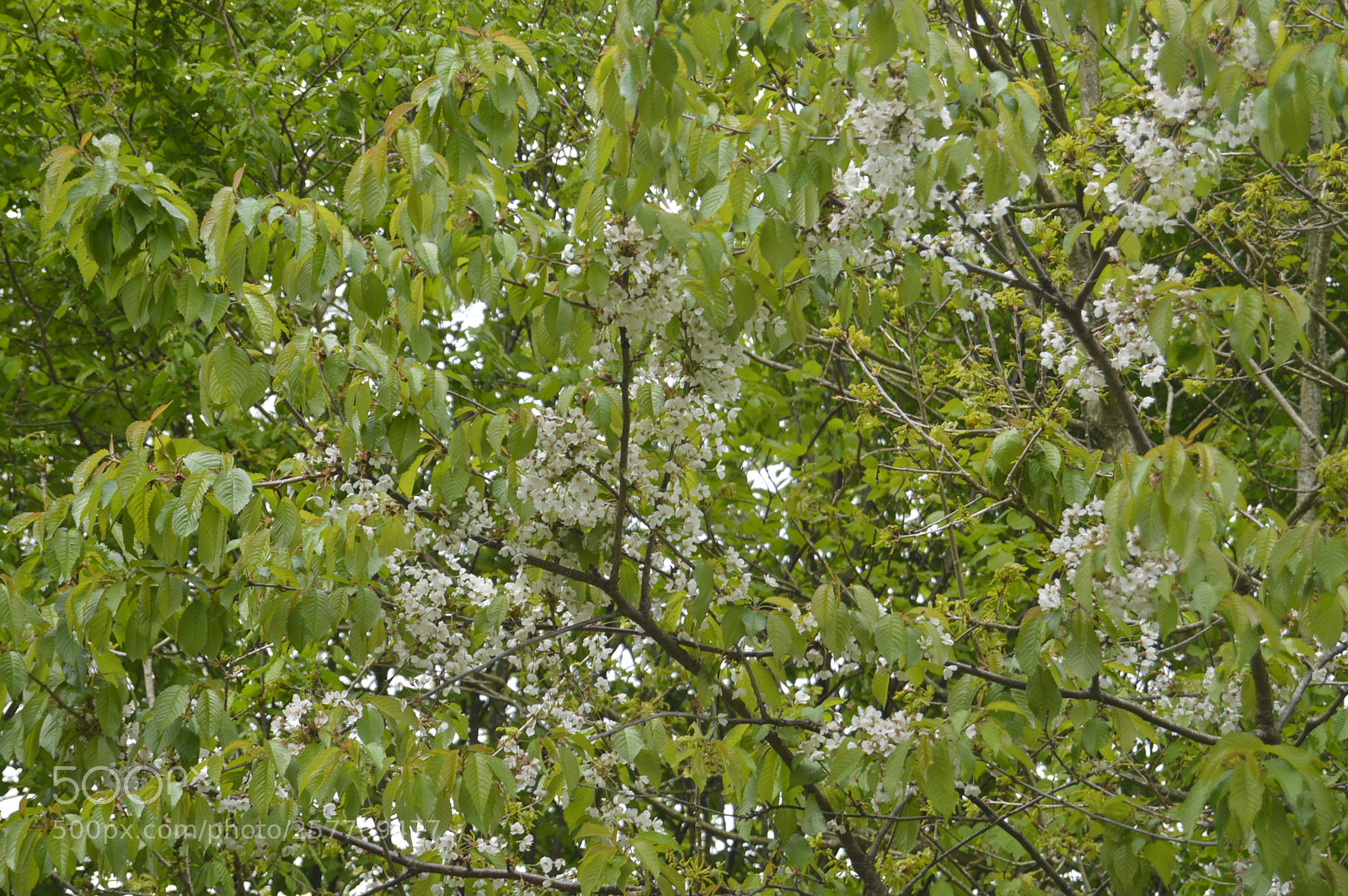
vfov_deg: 16.5
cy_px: 448
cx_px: 674
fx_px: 3087
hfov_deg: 24.6
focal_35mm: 82
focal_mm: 55
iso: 100
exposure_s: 1/160
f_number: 6.3
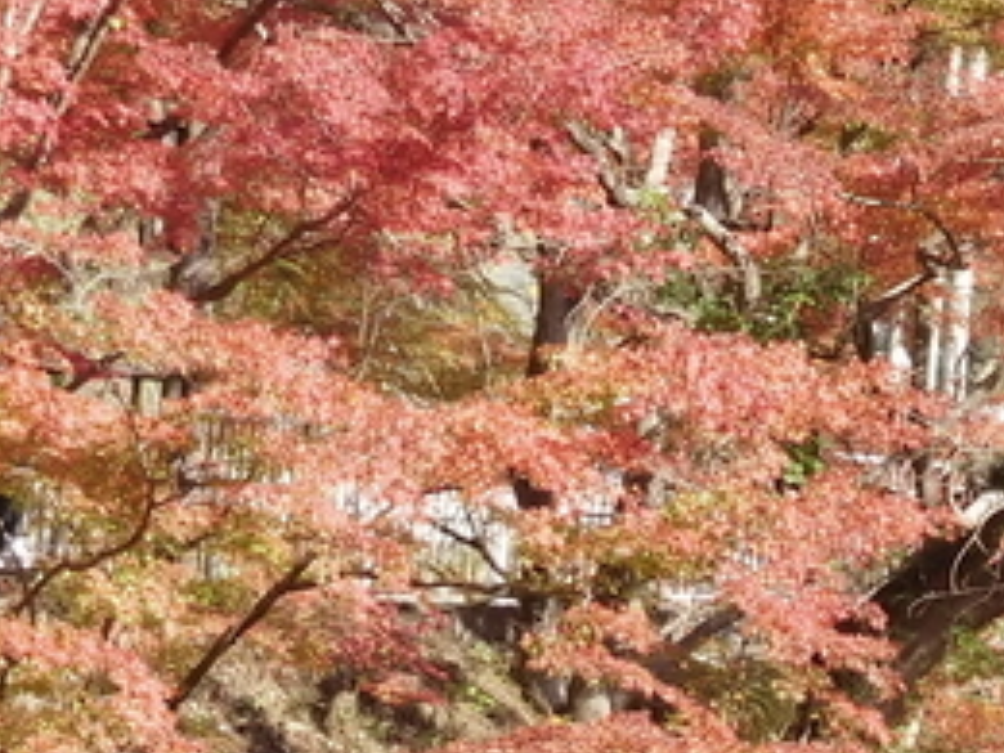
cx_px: 1108
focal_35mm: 315
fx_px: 9136
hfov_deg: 6.3
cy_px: 741
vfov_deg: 4.7
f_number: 4.6
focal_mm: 14.3
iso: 125
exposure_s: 1/200
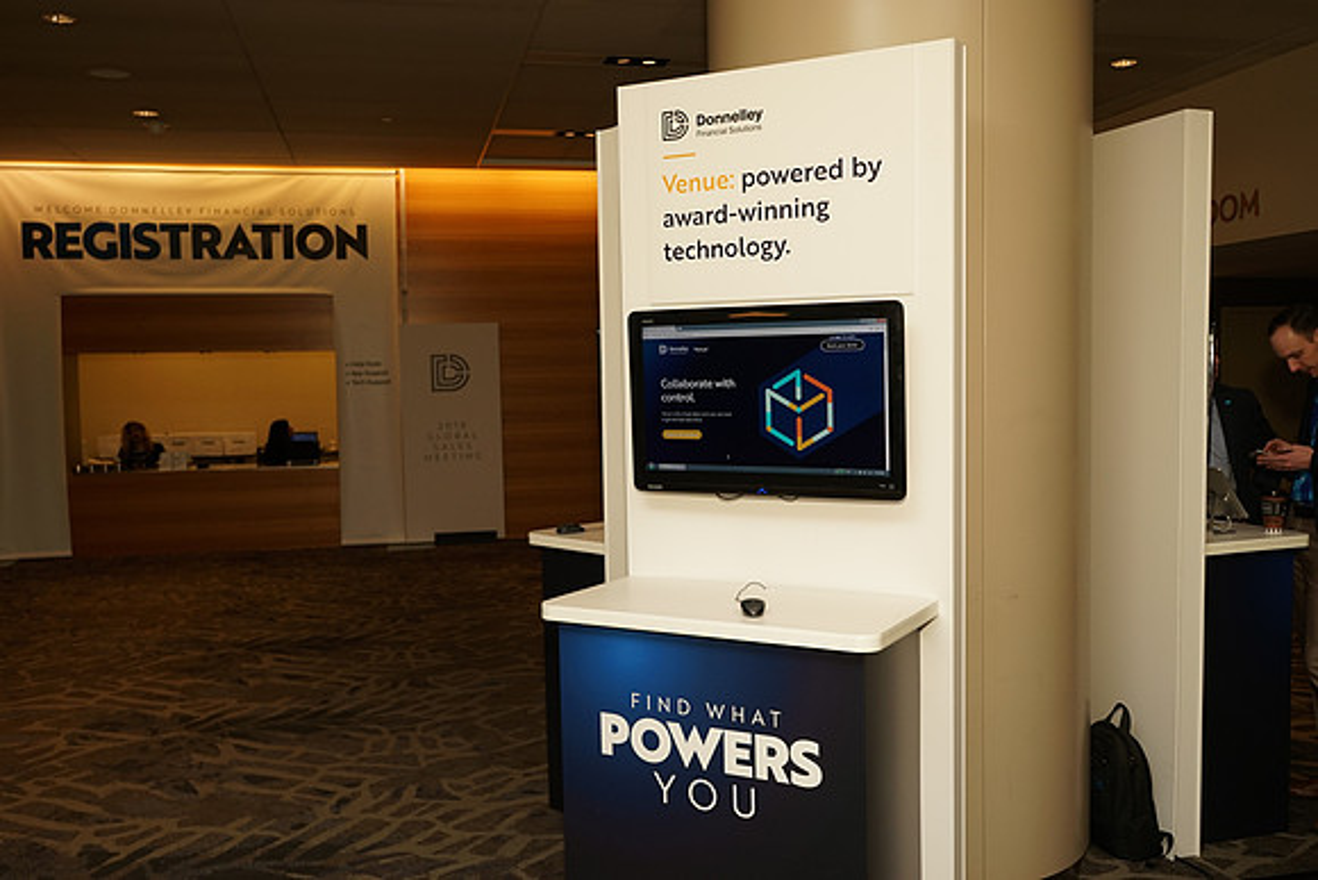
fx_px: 1172
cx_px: 659
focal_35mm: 32
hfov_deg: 58.7
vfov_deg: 41.1
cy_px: 440
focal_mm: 32
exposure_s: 1/125
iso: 640
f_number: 6.3
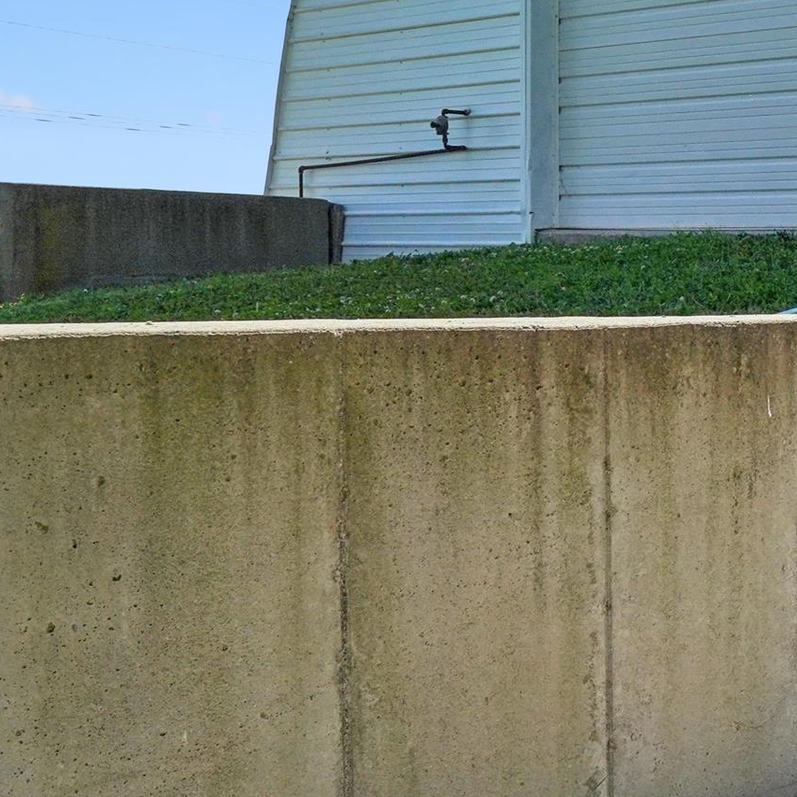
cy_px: -109
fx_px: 1355
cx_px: 967
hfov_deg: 28.4
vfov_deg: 29.2
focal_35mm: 52
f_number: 9
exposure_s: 1/1600
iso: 400
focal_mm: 17
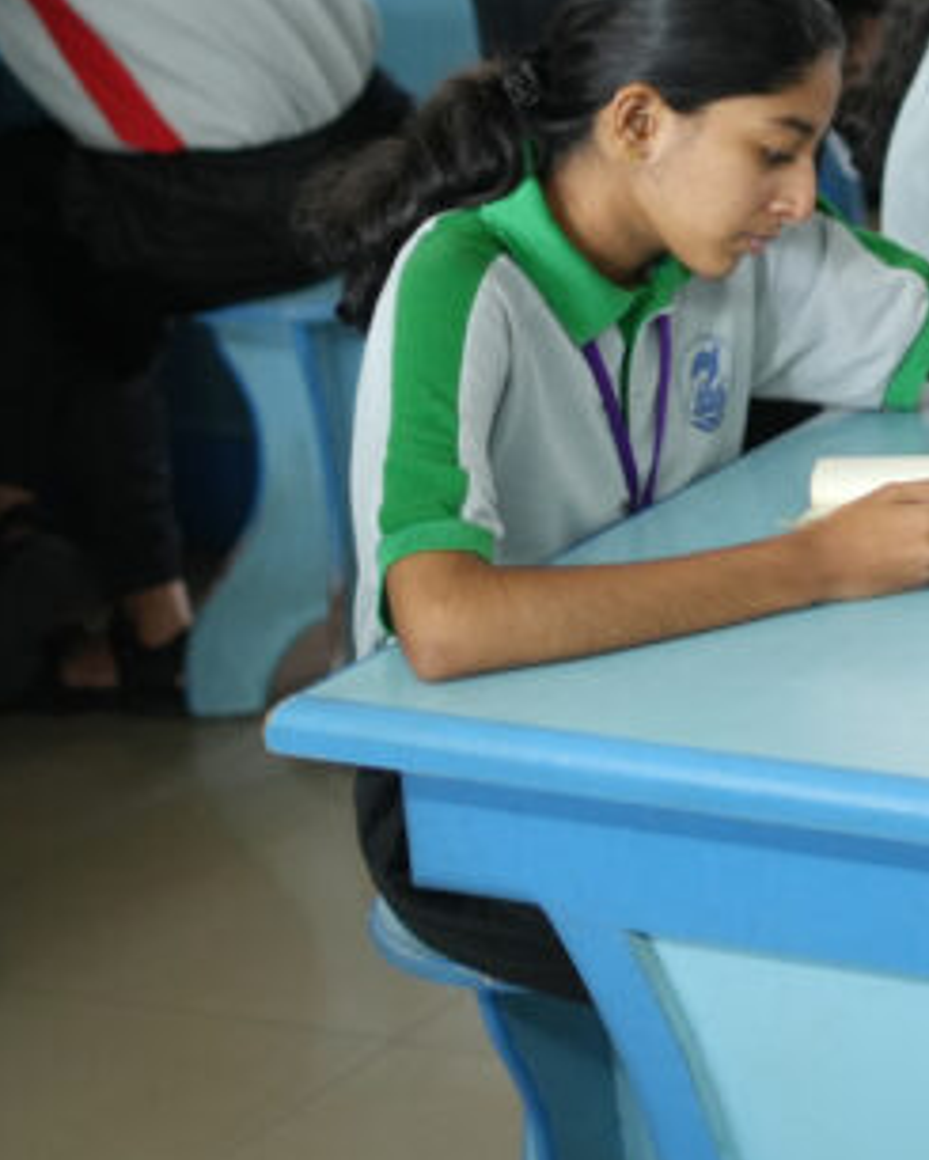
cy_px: 40
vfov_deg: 12.2
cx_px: 1539
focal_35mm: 157
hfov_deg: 9.5
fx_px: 5393
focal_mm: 50
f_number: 1.8
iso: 640
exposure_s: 1/160
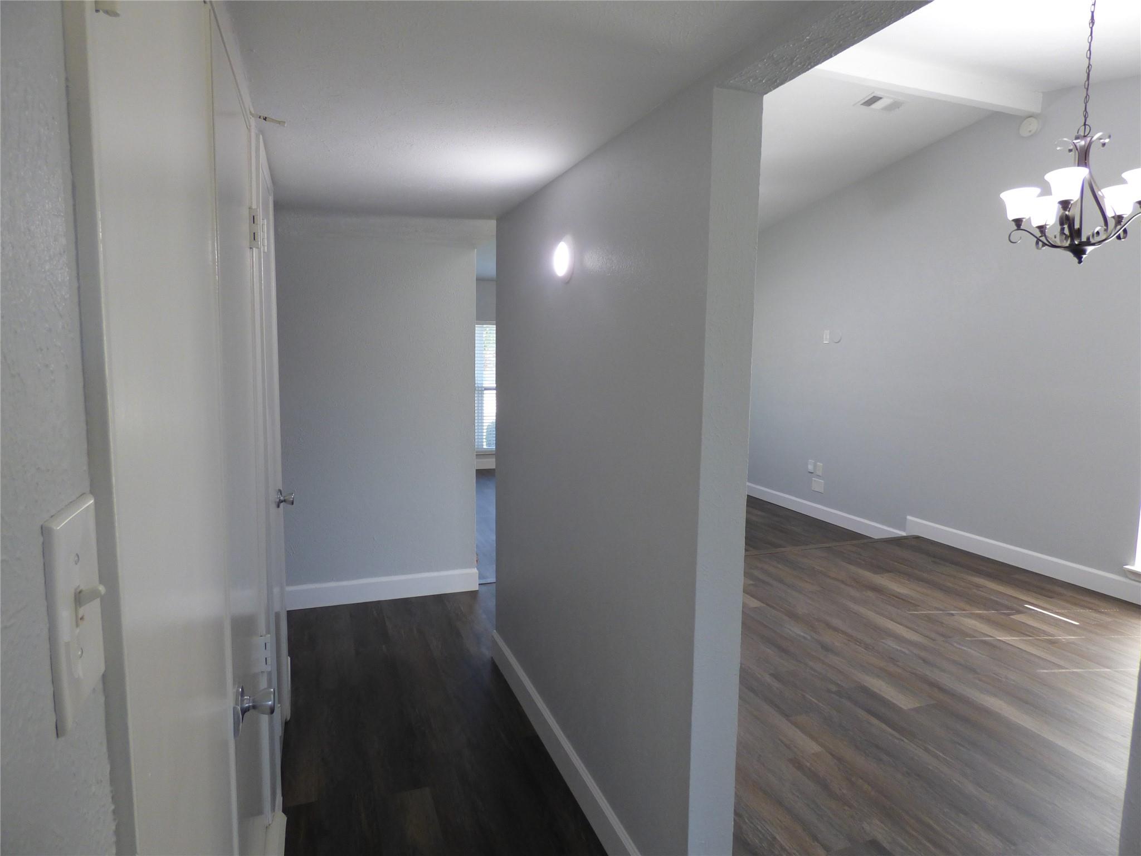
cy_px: 428
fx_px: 659
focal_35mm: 20
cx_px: 570
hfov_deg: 81.7
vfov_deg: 66.0
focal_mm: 3.58
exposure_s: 1/60
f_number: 2.8
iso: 200
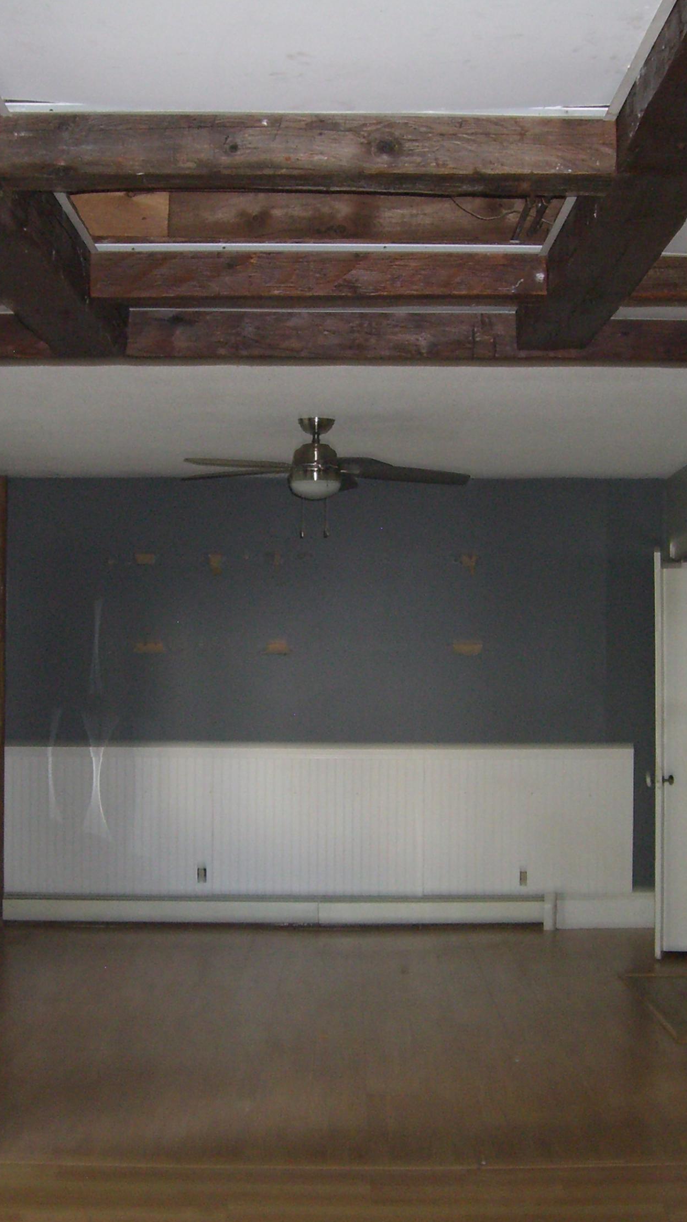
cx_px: 381
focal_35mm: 56
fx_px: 1813
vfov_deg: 37.2
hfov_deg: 21.4
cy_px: 609
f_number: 2.7
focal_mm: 6.2
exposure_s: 1/60
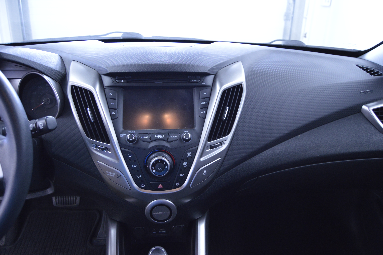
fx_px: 287
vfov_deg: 47.8
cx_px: 192
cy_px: 128
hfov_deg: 67.4
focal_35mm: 27
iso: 800
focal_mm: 18
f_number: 3.5
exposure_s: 1/25
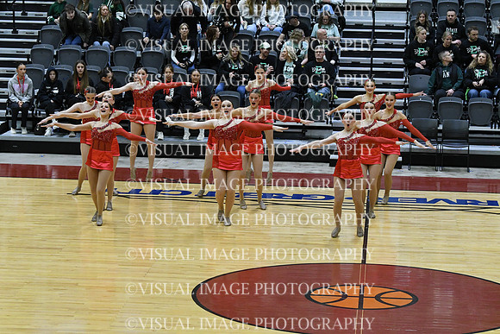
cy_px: 167
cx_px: 250
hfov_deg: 17.5
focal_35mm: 117
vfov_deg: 11.7
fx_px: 1625
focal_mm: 78
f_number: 4
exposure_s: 1/500
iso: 5000
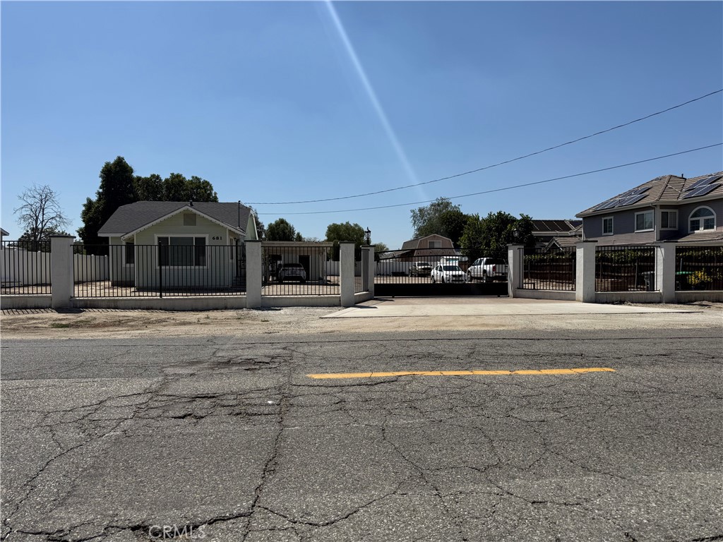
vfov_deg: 56.8
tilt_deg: -0.5
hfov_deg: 71.6
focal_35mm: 24
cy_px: 271
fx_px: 501
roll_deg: -0.2
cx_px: 362
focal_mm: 6.76
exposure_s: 1/9091
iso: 80
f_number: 1.78
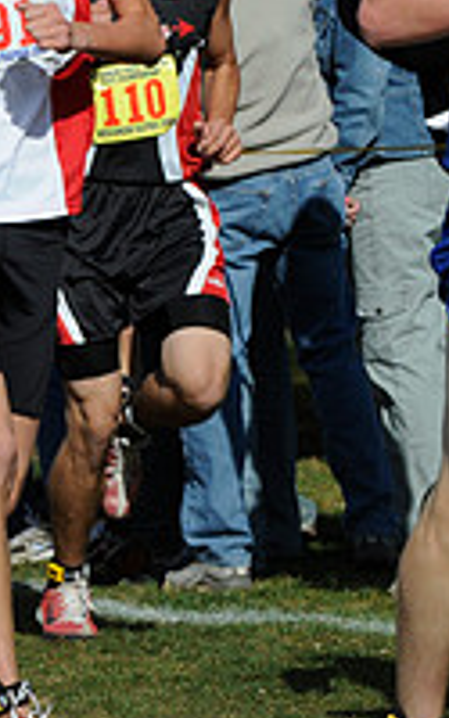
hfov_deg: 2.4
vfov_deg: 3.8
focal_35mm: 554
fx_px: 10856
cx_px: -585
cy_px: 142
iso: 200
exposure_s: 1/1000
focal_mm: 125
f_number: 5.6
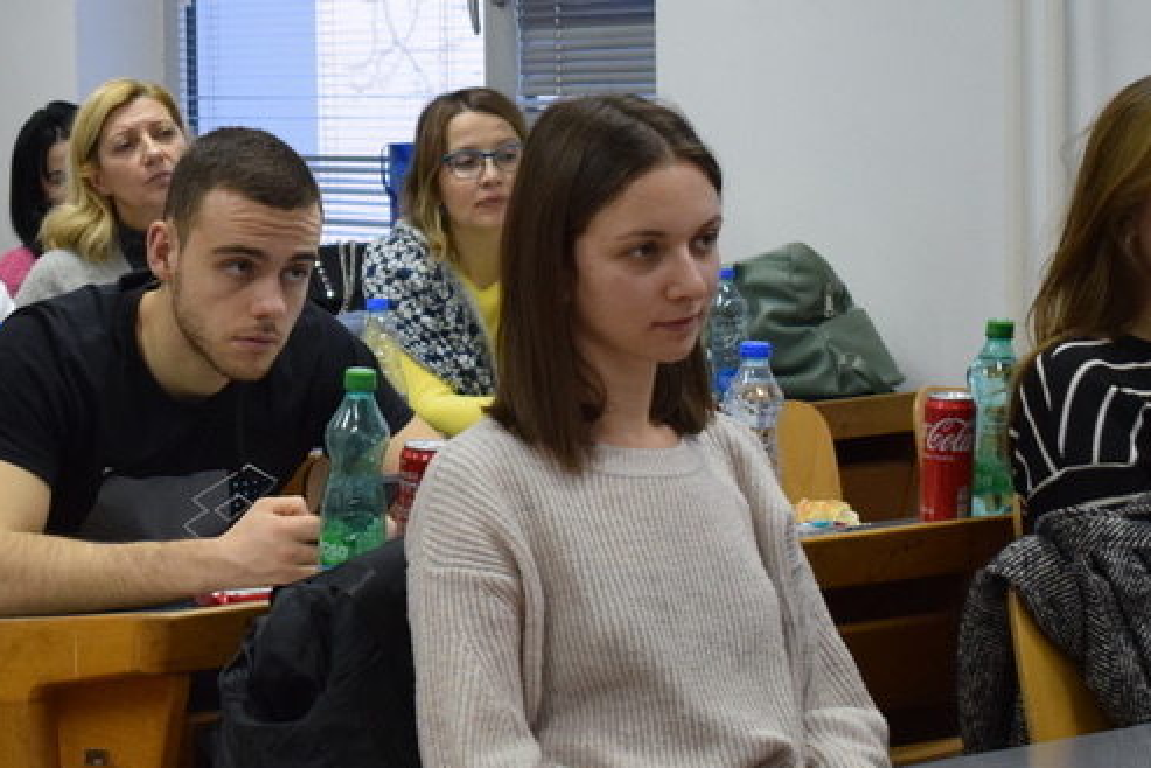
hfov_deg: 18.6
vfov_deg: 12.6
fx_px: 3487
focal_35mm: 109
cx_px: 254
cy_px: 293
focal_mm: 35
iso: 2000
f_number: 4.5
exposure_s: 1/60
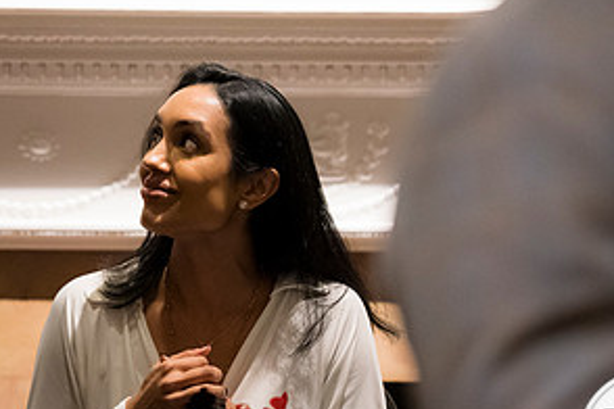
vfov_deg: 6.7
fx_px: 3479
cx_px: 184
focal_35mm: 204
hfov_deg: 10.1
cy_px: 174
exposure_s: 1/125
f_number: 2.8
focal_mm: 102
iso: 5000
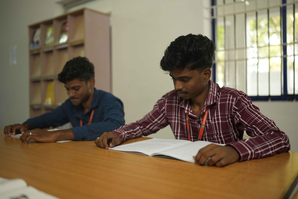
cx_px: 149
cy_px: 100
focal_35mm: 35
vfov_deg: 37.9
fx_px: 290
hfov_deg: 54.4
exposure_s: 1/125
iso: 1600
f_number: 1.6
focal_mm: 35
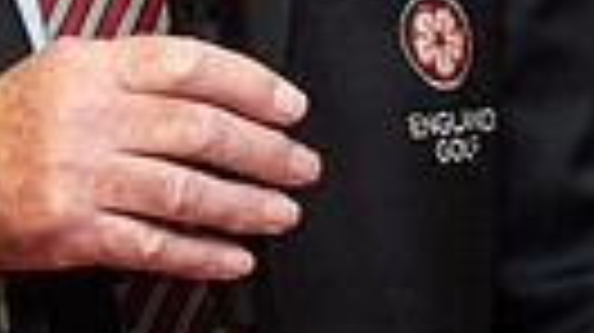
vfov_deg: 2.9
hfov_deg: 5.2
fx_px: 6500
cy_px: -356
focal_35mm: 413
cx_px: 104
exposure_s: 1/50
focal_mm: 60
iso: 400
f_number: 5
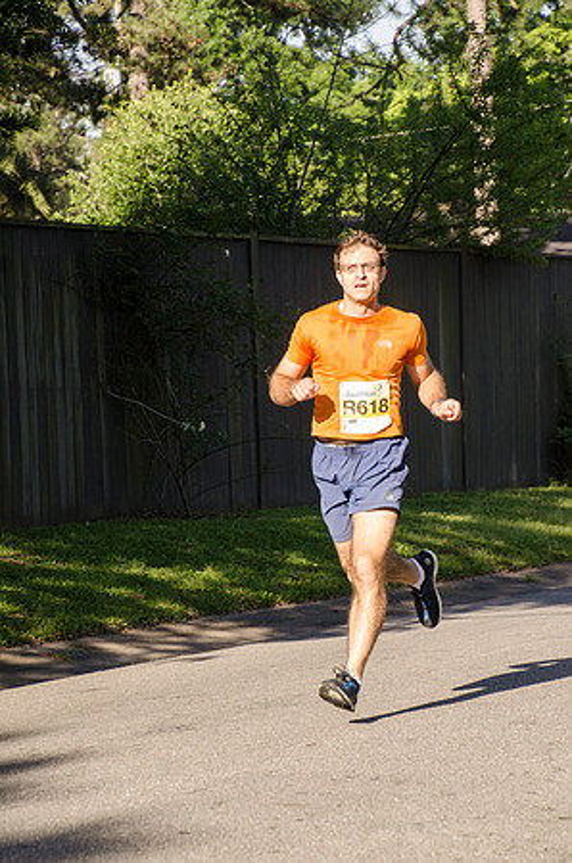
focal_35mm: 150
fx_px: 3591
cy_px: 432
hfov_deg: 9.1
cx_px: 286
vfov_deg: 13.7
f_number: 6.3
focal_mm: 100
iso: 640
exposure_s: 1/1250
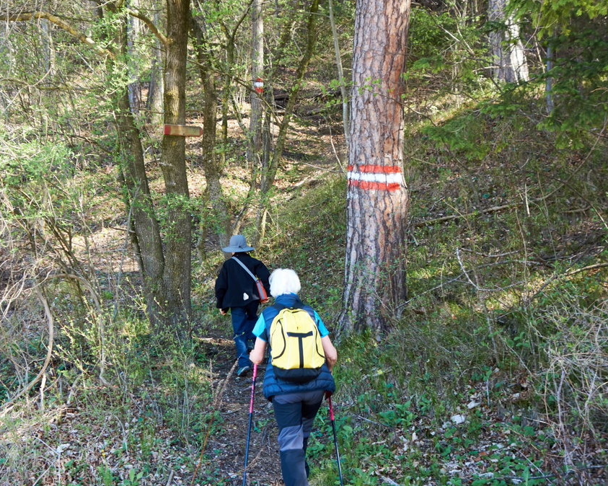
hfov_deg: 32.9
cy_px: 242
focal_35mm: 57
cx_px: 249
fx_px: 1025
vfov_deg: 26.7
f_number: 3.2
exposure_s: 1/80
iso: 125
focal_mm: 18.45
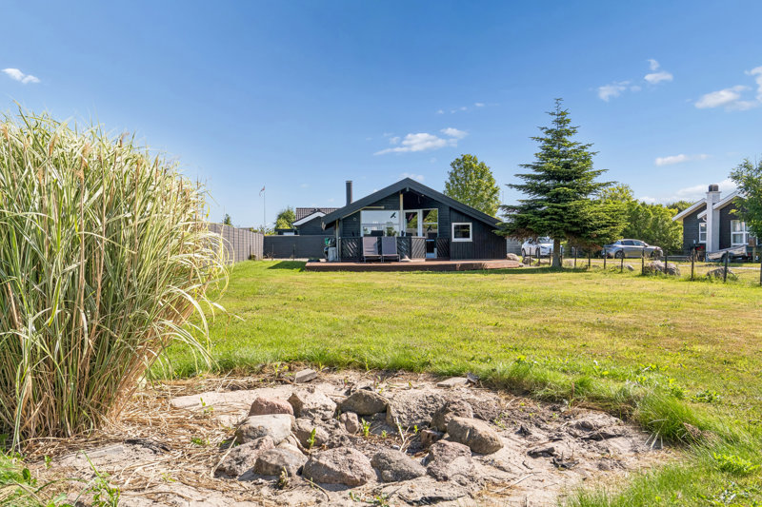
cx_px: 381
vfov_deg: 44.6
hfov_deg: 63.2
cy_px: 254
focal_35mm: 29
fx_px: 619
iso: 400
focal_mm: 19.5
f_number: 8
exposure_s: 1/800
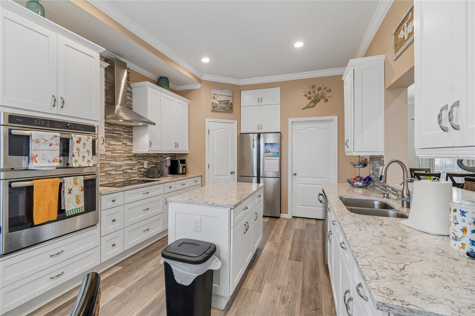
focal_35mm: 15
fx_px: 198
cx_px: 238
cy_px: 158
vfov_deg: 77.3
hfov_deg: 100.4
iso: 100
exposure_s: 1/13
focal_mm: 10
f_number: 7.1
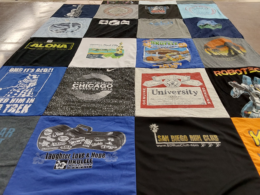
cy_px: 98
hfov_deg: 63.4
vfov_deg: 49.7
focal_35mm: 28
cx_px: 130
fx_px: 210
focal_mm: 2.91
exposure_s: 1/60
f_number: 1.9
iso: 125
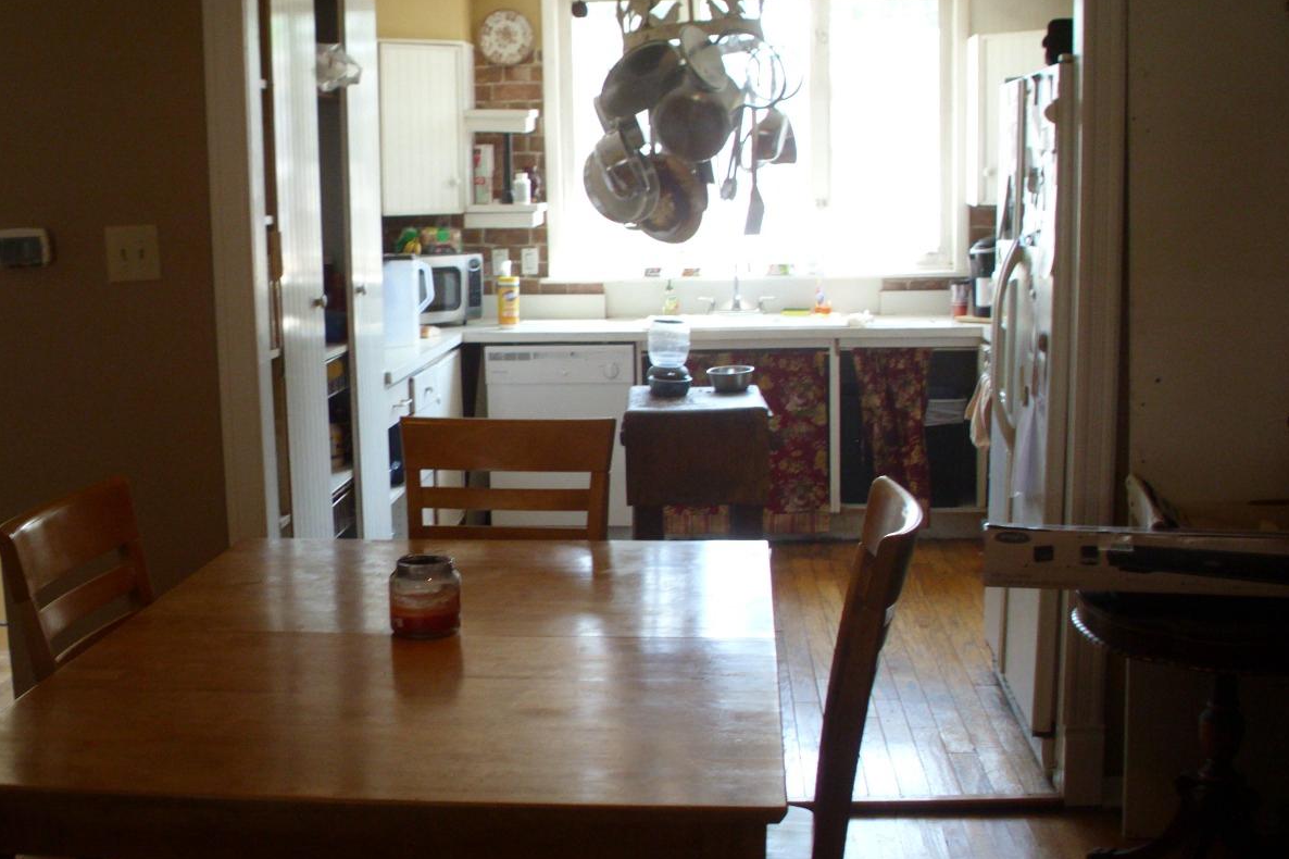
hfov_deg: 41.1
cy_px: 441
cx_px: 589
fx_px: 1718
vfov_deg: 28.1
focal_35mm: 48
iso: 200
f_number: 2.9
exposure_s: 1/60
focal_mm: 6.3
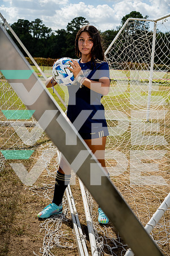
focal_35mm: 55
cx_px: 85
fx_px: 390
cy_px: 128
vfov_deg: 36.2
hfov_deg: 24.6
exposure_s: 1/250
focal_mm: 55
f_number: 7.1
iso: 50
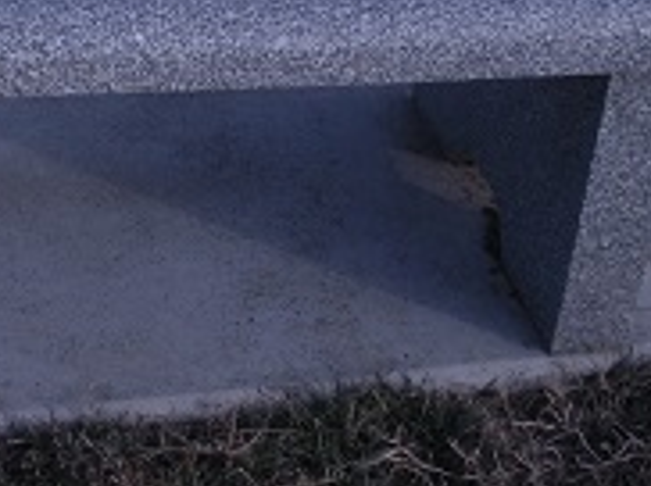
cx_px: 64
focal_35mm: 95
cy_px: -64
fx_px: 1784
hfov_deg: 20.3
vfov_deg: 15.1
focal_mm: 6.3
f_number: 3.5
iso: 64
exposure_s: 1/440
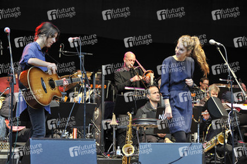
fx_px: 672
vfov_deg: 13.9
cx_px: 124
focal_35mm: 98
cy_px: 82
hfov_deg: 20.8
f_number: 4.5
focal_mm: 98
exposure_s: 1/200
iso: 1000
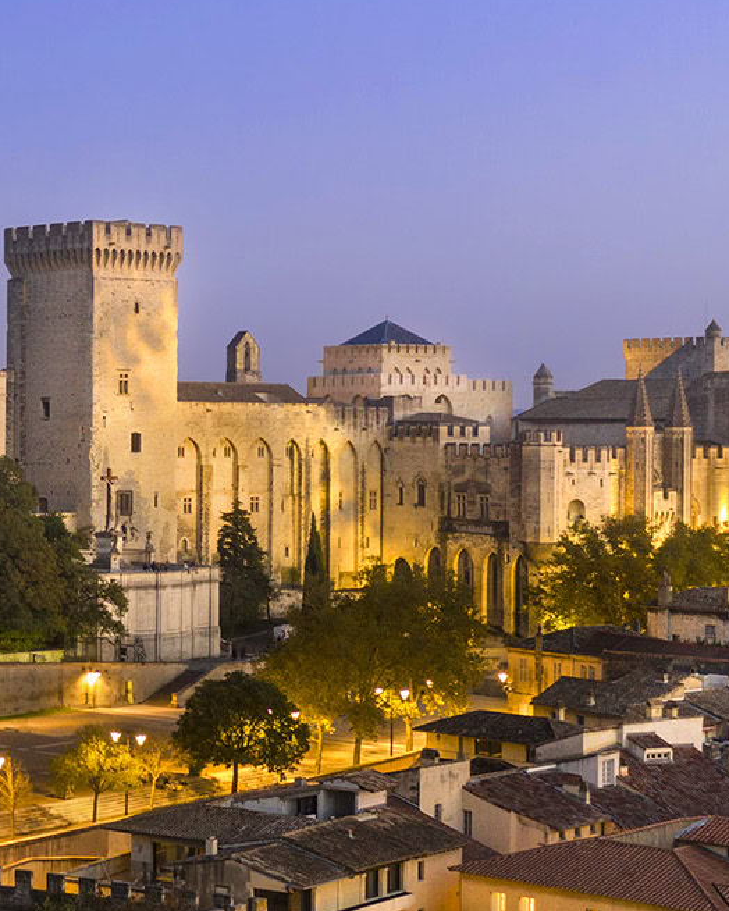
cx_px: 45
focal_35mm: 77
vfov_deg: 24.7
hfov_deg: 19.5
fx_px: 2077
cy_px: 503
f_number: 3.2
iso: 200
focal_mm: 10.3
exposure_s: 1
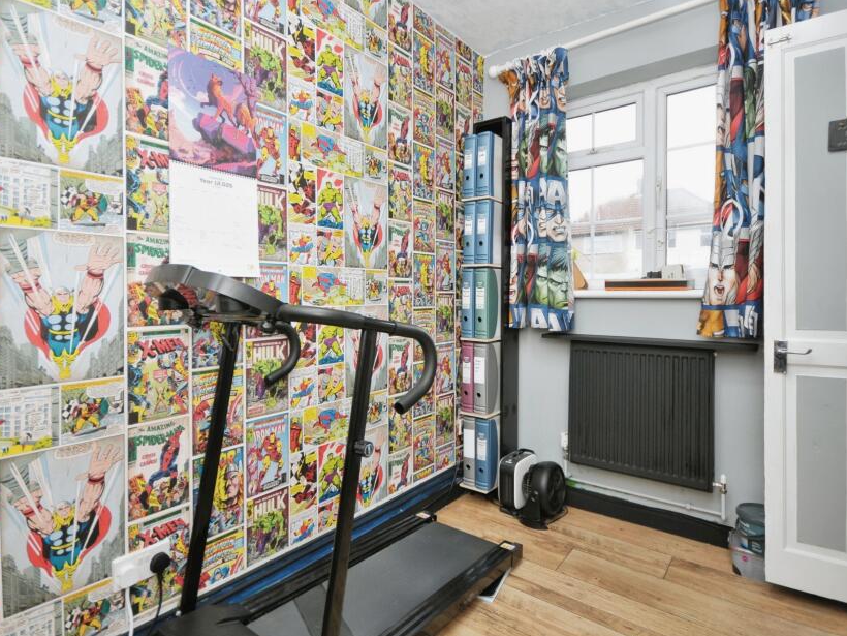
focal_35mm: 18
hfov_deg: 87.7
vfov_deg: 71.5
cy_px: 300
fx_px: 440
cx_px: 432
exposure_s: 1/60
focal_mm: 10
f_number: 5
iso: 200
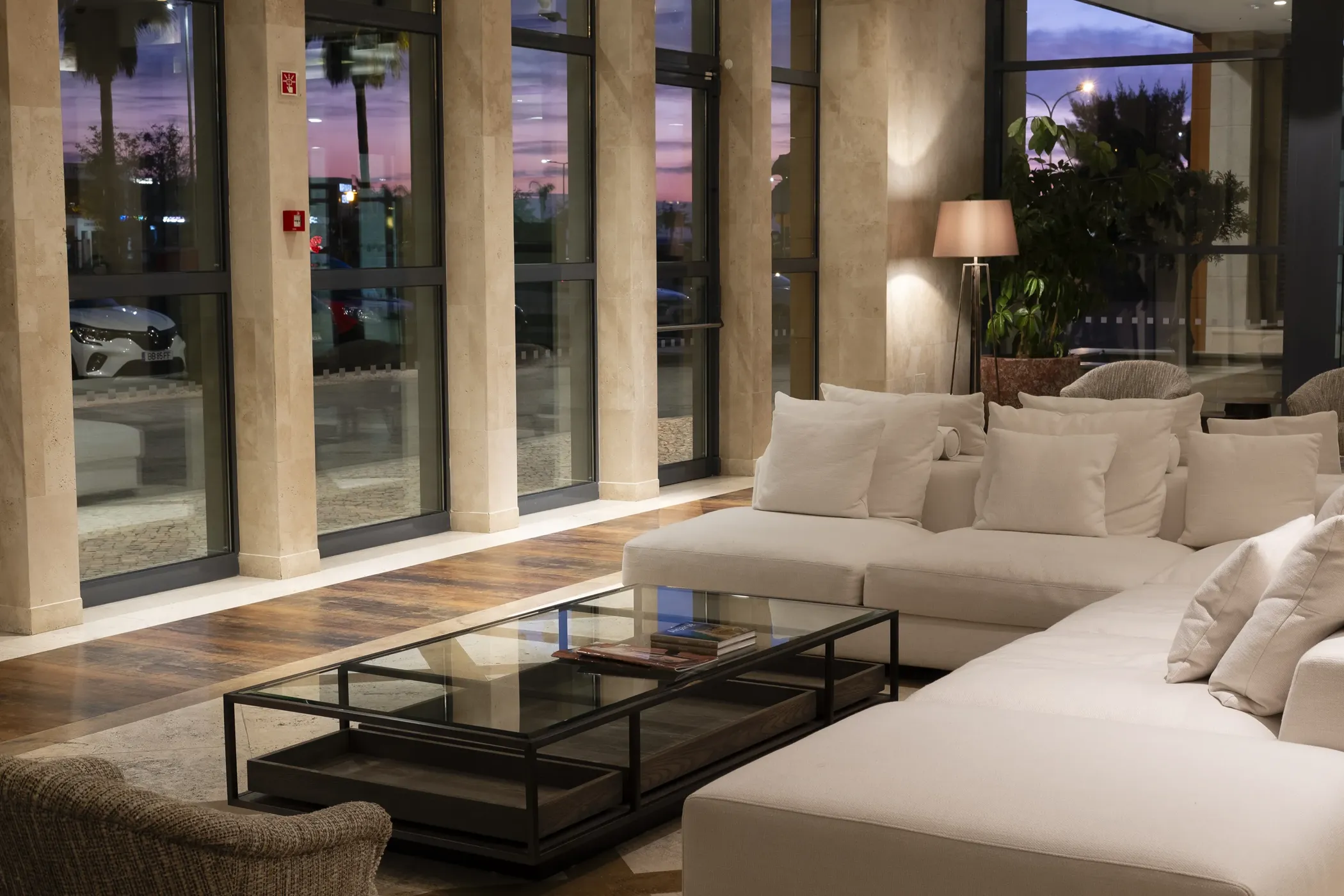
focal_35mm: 53
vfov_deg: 25.5
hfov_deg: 37.5
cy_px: 448
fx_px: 1979
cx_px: 672
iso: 200
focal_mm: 35
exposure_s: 1
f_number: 8
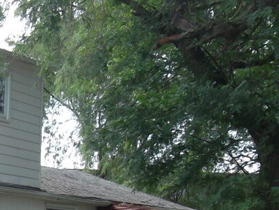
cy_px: 308
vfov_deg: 13.7
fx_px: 822
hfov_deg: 18.0
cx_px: -83
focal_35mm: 102
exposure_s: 1/180
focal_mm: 4.9
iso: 80
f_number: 3.5
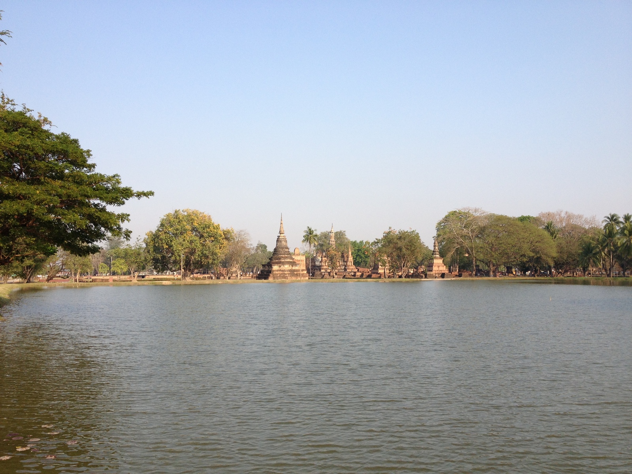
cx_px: 316
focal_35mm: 35
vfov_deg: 40.7
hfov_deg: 52.6
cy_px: 237
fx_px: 639
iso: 50
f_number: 2.4
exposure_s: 1/968
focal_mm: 4.28
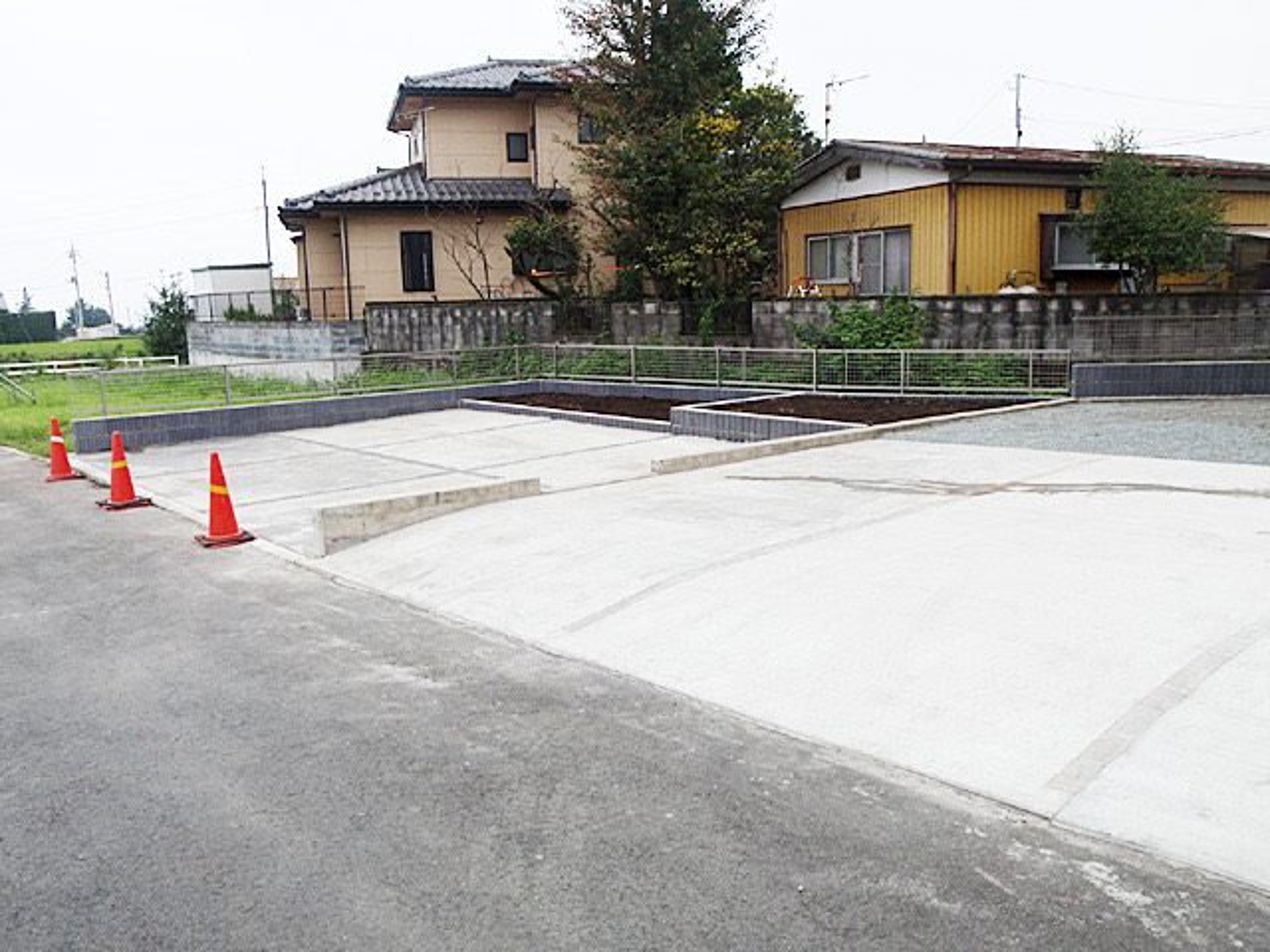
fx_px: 1027
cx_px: 635
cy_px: 476
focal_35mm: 28
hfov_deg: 63.4
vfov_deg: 49.7
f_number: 4
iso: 64
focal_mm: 5
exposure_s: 1/100
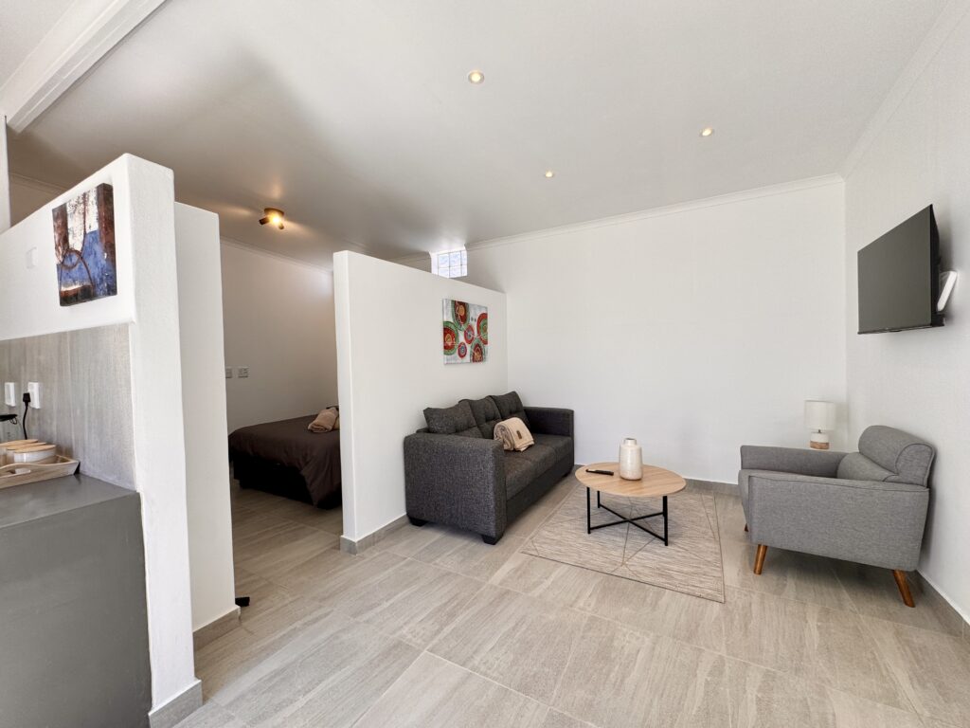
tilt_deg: -2.0
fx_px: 392
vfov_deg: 85.7
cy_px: 364
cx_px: 485
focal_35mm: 14
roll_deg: +1.5
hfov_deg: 102.1
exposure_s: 1/170
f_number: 2.2
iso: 40
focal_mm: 2.22
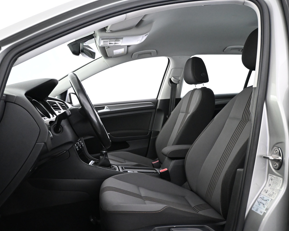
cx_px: 126
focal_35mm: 31
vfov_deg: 47.1
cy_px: 117
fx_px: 265
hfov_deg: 57.0
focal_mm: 18
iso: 4500
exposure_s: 1/60
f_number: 3.5
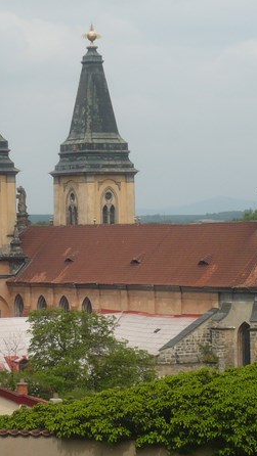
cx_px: 77
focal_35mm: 148
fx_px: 1792
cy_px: 229
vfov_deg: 14.5
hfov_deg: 8.2
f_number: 11
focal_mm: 12.2
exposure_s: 1/160
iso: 100
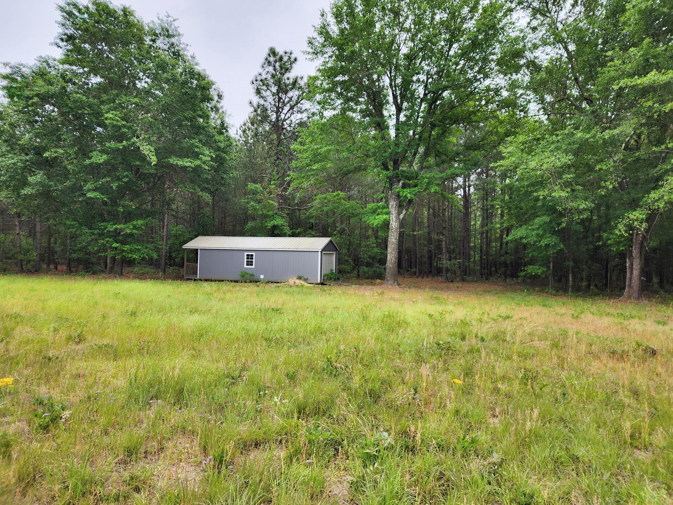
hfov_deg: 73.9
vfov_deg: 58.9
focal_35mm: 23
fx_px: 447
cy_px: 252
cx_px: 336
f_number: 1.8
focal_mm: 6.4
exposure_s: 1/345
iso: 12
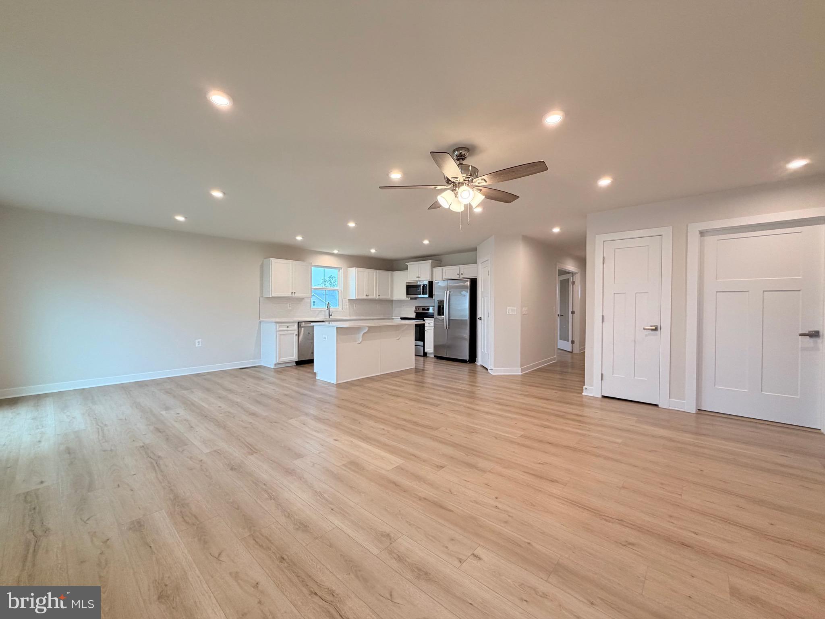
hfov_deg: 102.1
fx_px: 334
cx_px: 412
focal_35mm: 14
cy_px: 310
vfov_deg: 85.7
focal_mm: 2.22
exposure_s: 1/120
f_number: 2.2
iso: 160
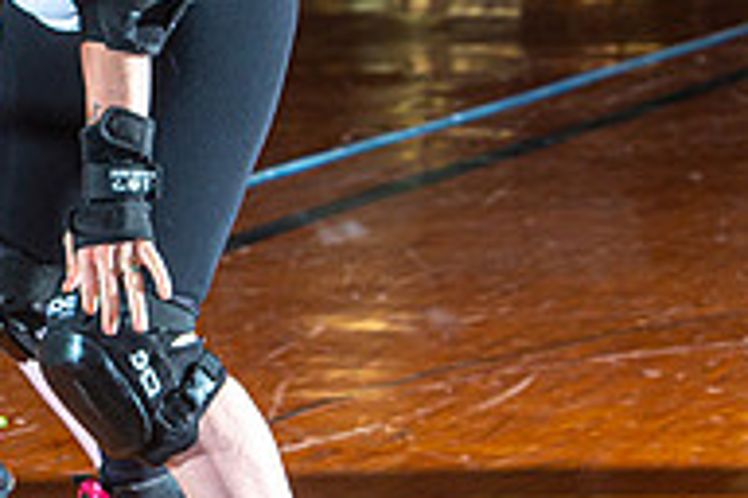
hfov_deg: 6.8
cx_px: -191
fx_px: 6274
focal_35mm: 302
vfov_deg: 4.5
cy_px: 119
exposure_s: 1/160
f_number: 8
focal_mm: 100
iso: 640
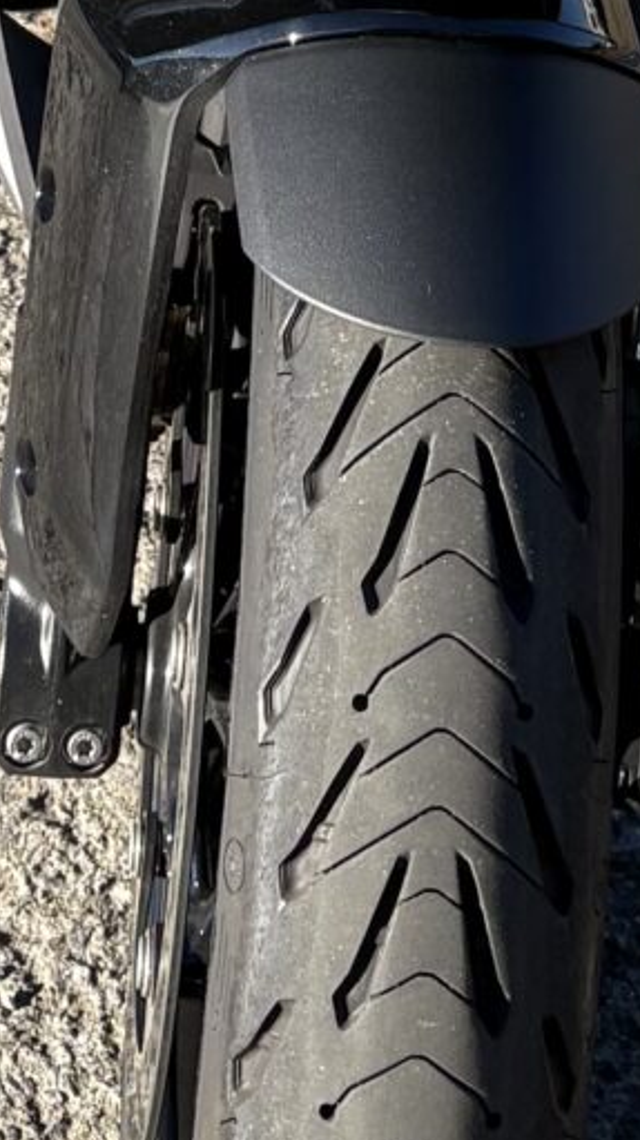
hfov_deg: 8.5
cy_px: -950
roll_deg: +8.6
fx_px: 4289
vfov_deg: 13.5
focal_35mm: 142
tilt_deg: -24.9
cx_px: 491
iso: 50
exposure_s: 1/1287
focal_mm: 5.96
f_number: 1.6
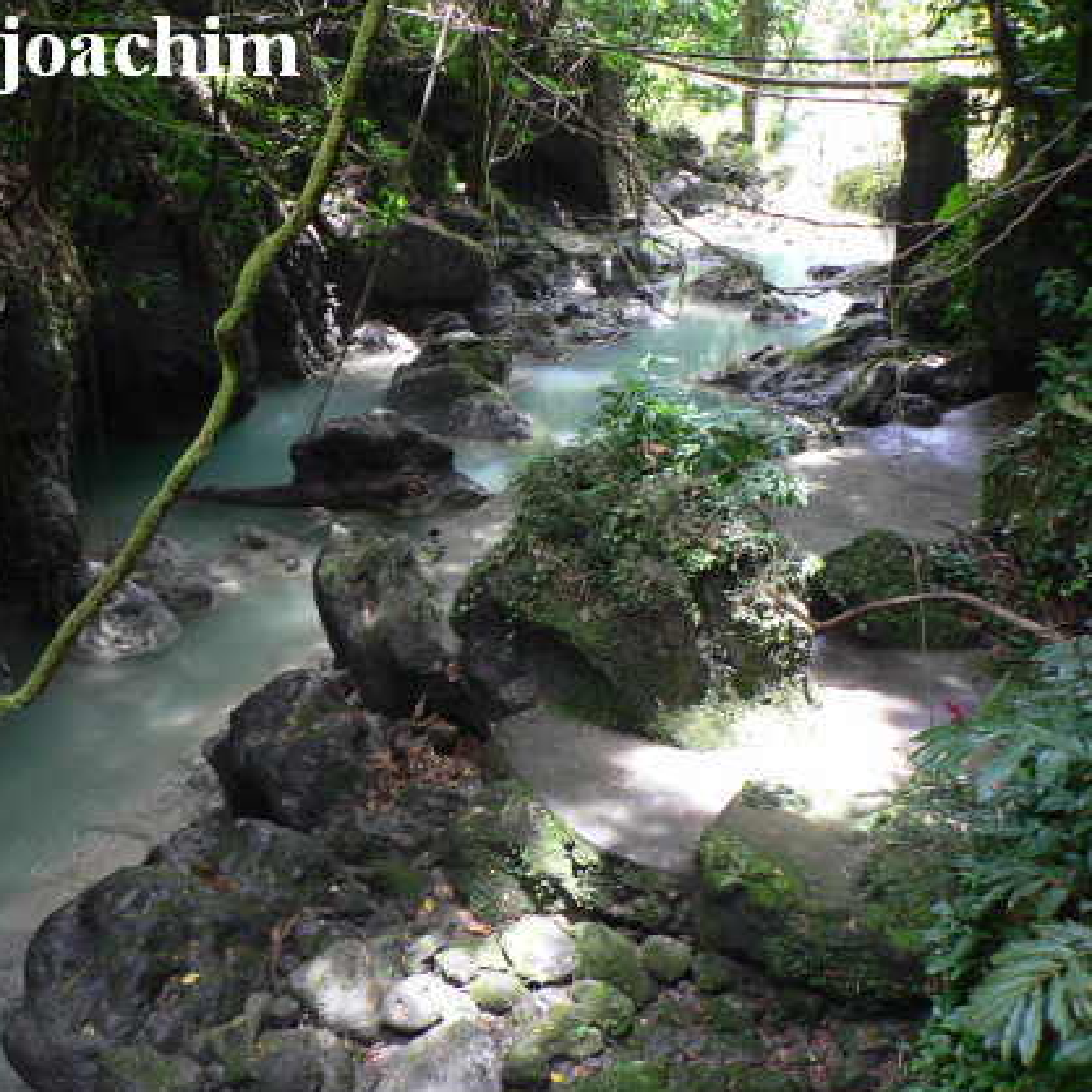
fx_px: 1499
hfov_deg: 39.5
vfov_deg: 40.0
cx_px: 354
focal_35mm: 42
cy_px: 550
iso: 150
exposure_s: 1/30
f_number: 2.8
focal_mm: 6
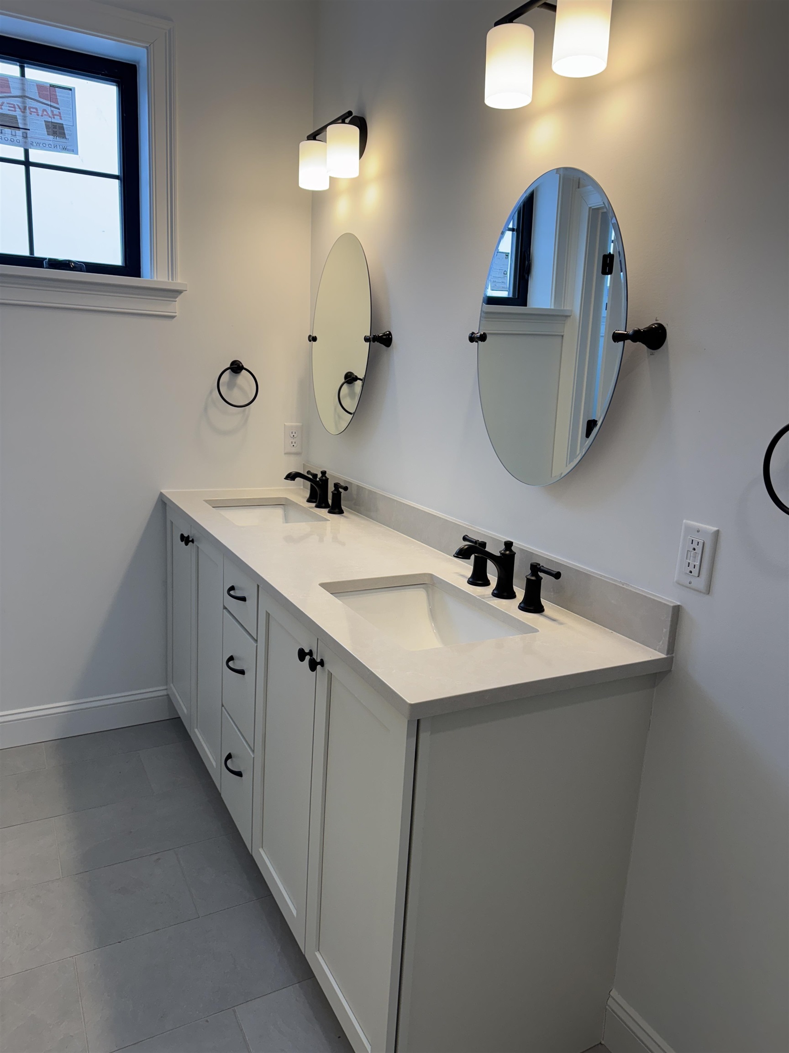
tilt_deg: -11.8
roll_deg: -2.5
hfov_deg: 56.8
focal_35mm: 24
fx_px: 729
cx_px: 394
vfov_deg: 71.6
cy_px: 526
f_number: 1.78
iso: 64
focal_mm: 6.76
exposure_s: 1/169
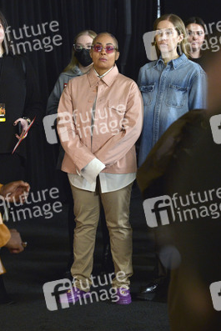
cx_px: 110
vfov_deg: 16.6
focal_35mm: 123
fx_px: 1132
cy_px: 166
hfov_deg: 11.2
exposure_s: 1/250
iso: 3200
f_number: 6.3
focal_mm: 122
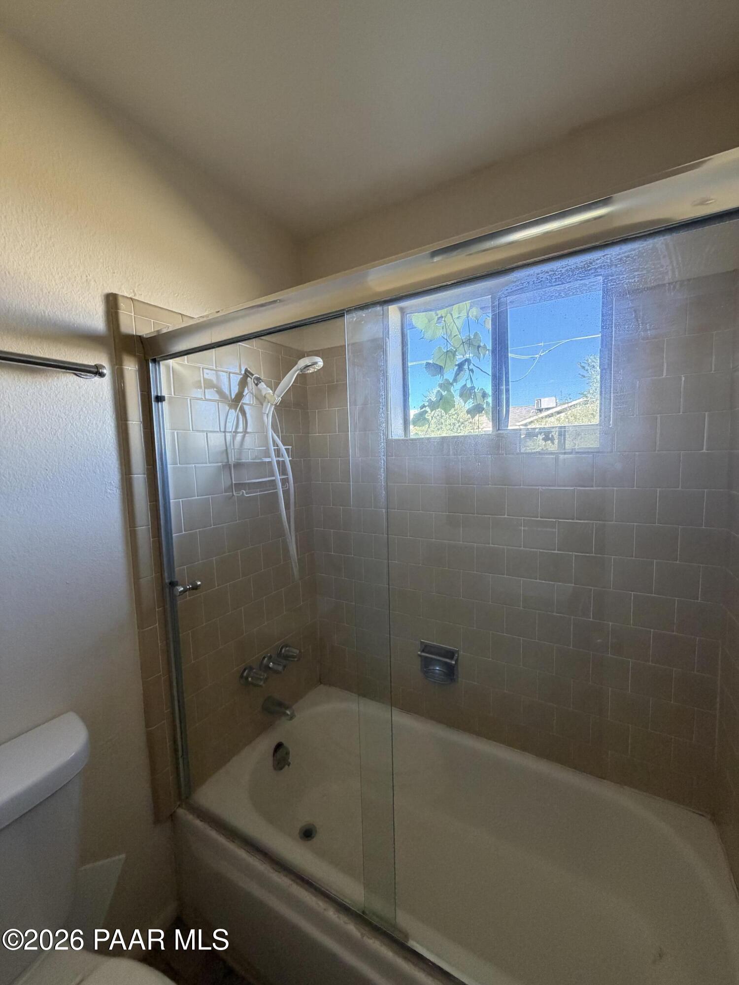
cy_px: 492
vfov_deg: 102.1
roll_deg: +1.1
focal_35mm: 14
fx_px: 399
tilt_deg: -4.1
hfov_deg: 85.7
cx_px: 370
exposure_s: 1/94
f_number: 2.2
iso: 320
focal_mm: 2.22
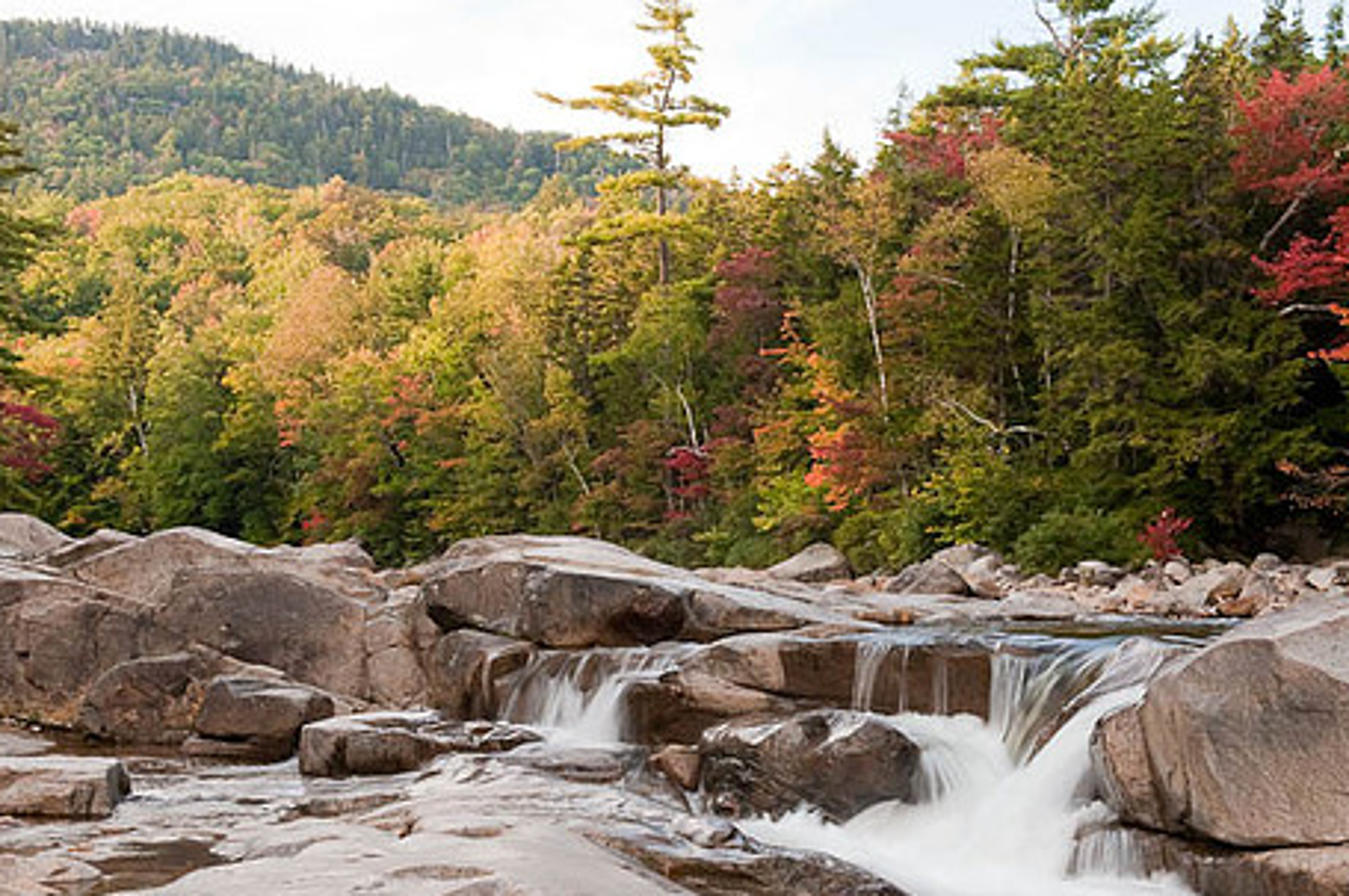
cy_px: 544
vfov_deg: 24.1
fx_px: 2096
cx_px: 737
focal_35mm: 56
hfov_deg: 35.6
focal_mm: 44
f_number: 18
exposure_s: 1/8
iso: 200
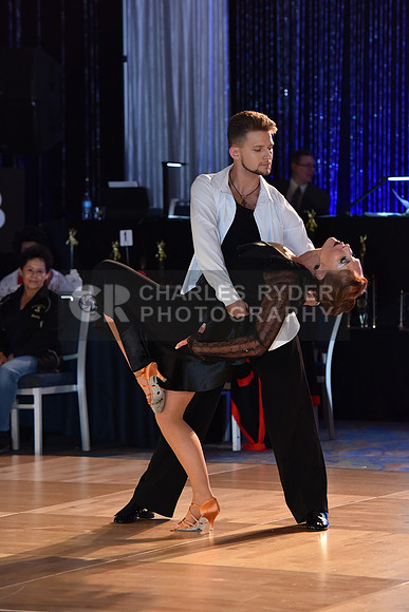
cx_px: 204
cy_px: 306
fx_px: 2384
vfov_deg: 14.7
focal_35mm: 140
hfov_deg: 9.8
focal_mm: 140
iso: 2000
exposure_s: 1/320
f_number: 4.5
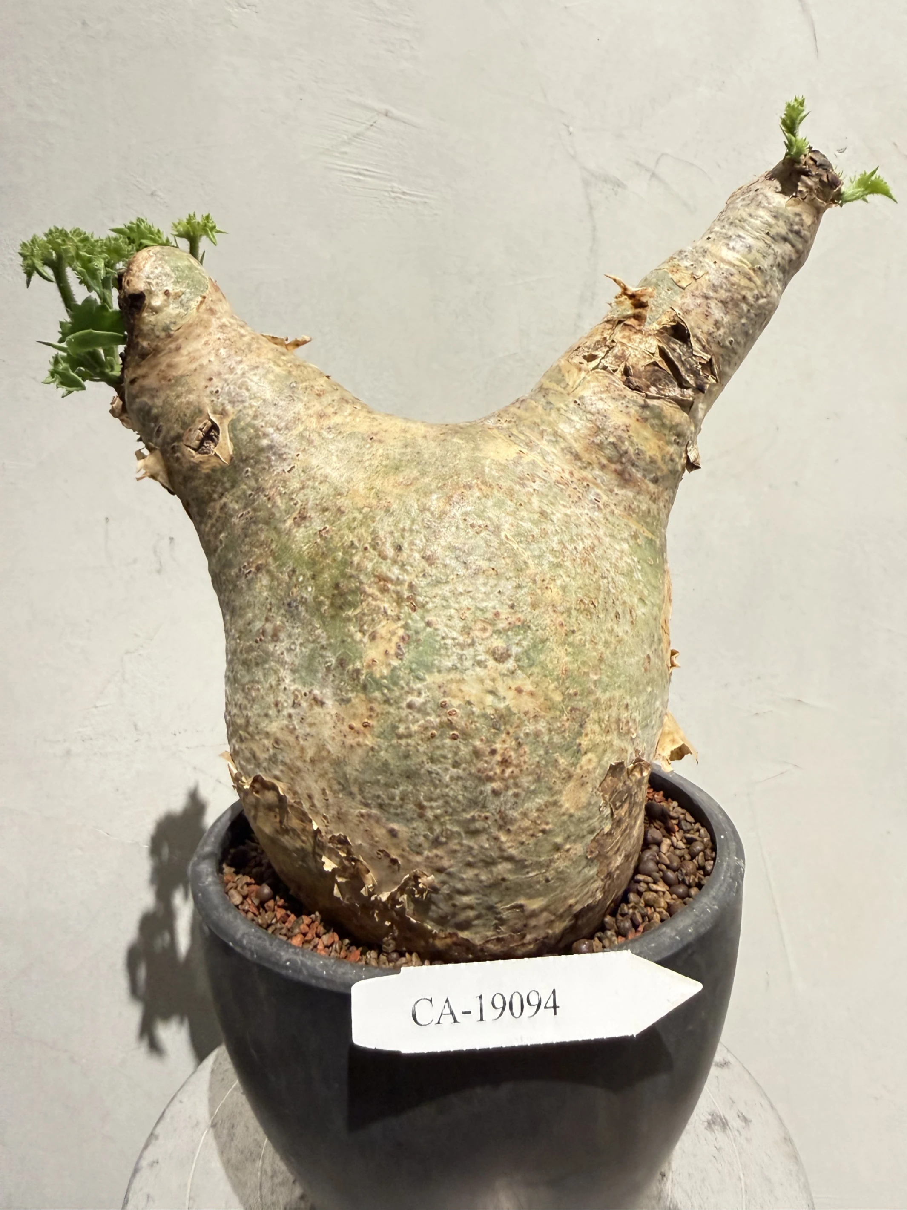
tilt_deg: -3.6
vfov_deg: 71.6
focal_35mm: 24
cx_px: 454
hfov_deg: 56.8
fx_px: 838
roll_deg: +1.6
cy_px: 605
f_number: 2.2
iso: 400
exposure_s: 1/48
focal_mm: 2.22
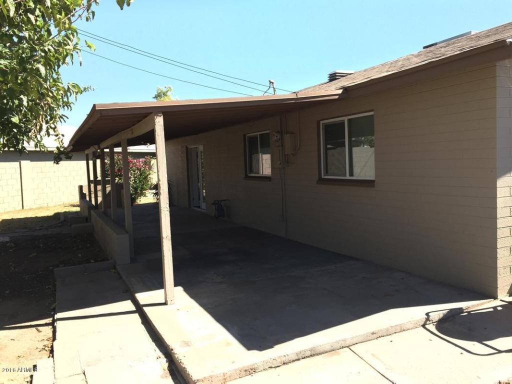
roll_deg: +1.6
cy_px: 192
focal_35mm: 29
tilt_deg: -3.8
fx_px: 429
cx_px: 256
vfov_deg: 48.2
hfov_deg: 61.7
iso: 32
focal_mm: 4.15
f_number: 2.2
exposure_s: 1/197
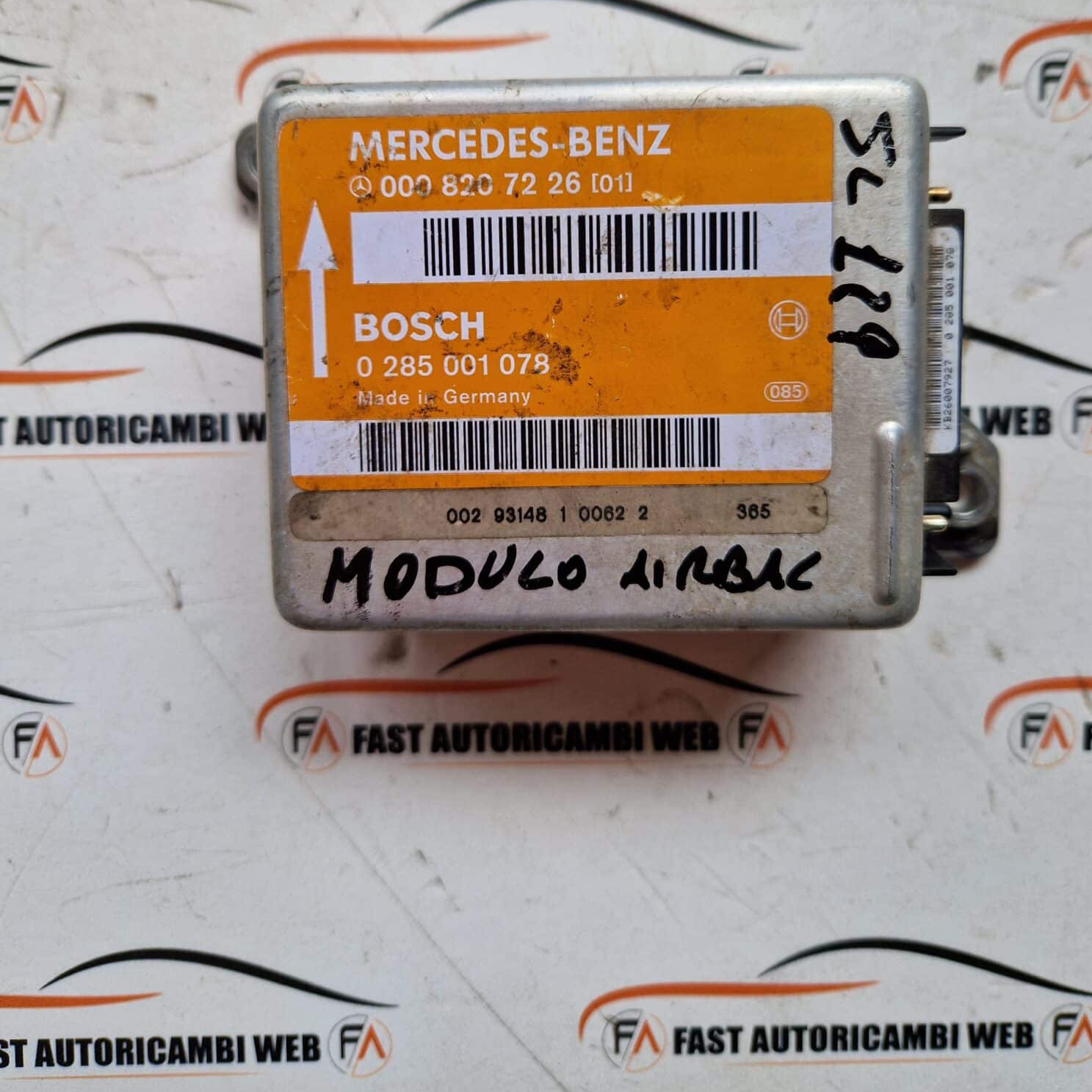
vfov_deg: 55.8
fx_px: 999
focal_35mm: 28
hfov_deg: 57.3
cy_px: 343
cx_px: 552
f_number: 1.8
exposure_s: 1/328
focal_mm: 5.4
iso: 50
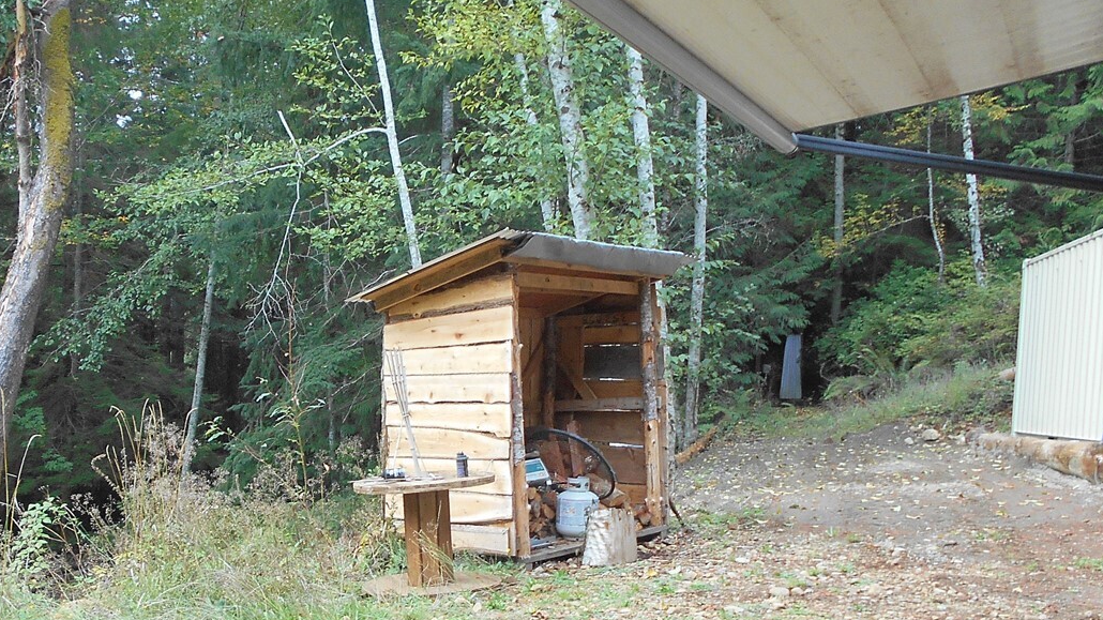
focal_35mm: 44
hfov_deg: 45.4
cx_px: 330
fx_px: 1287
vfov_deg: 26.7
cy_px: 471
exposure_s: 1/80
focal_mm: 4.6
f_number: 3.2
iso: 80
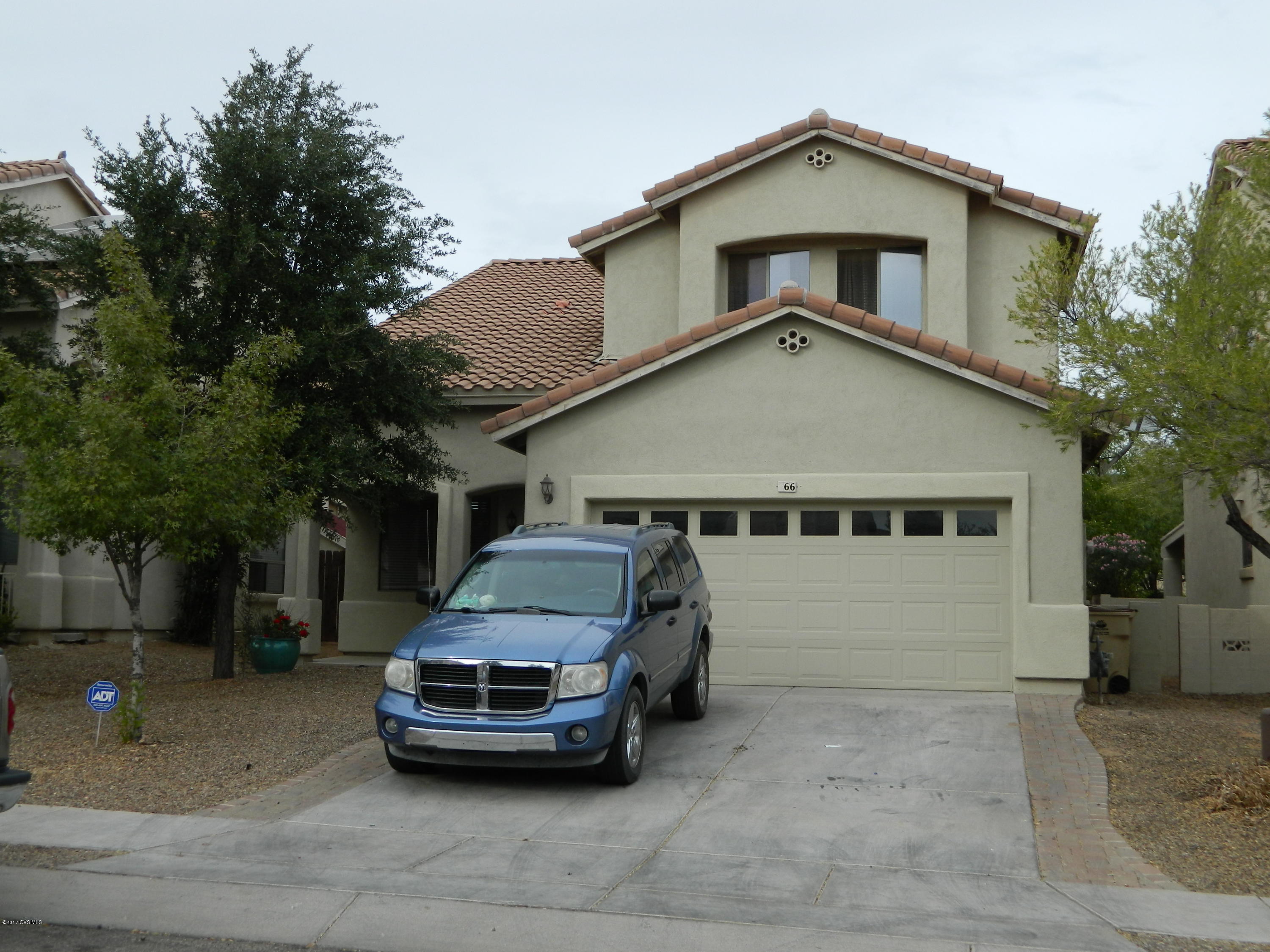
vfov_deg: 35.1
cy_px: 476
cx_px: 635
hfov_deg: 45.8
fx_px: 1504
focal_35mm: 41
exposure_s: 1/400
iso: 80
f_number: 3.5
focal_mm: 7.3
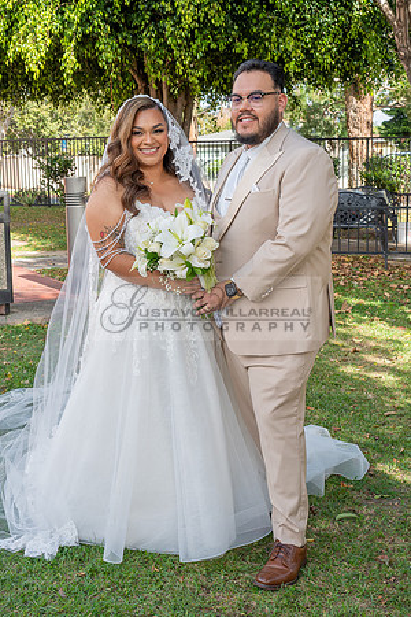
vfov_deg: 37.2
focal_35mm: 53
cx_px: 188
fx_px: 915
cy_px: 284
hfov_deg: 25.3
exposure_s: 1/160
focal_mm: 33
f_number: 7.1
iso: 200
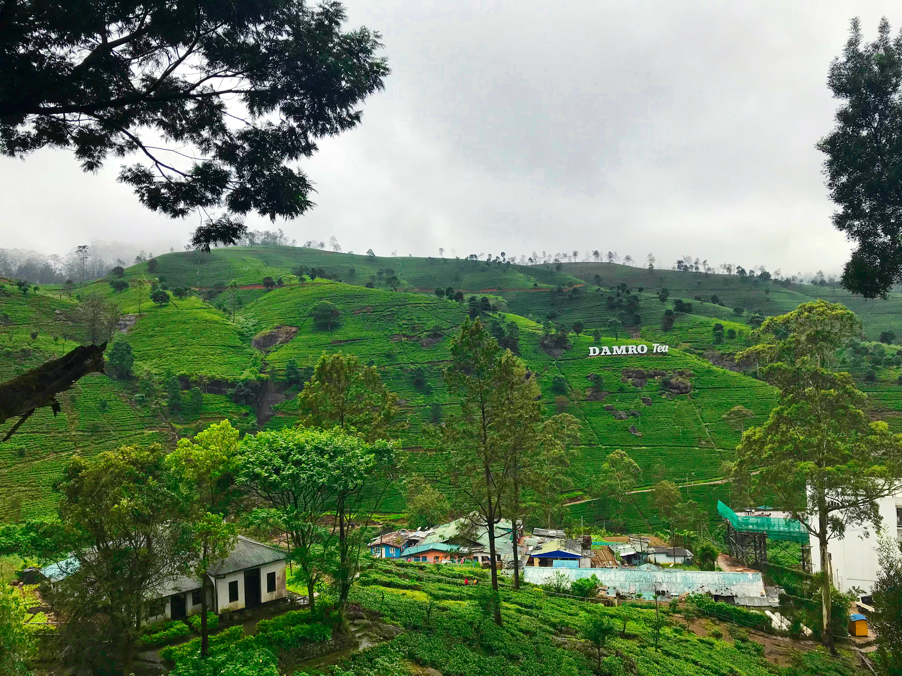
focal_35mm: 28
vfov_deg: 49.7
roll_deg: +4.9
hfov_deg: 63.4
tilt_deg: -1.6
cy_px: 338
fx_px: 730
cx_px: 451
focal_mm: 3.99
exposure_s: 1/443
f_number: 1.8
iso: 20
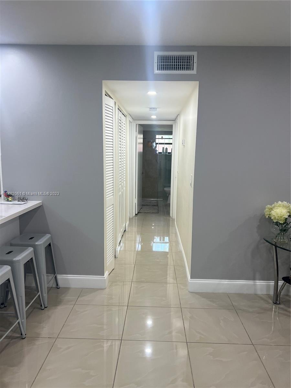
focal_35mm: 26
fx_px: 291
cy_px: 194
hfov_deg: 53.1
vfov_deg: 67.3
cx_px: 146
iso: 100
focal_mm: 5.7
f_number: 1.5
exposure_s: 1/120
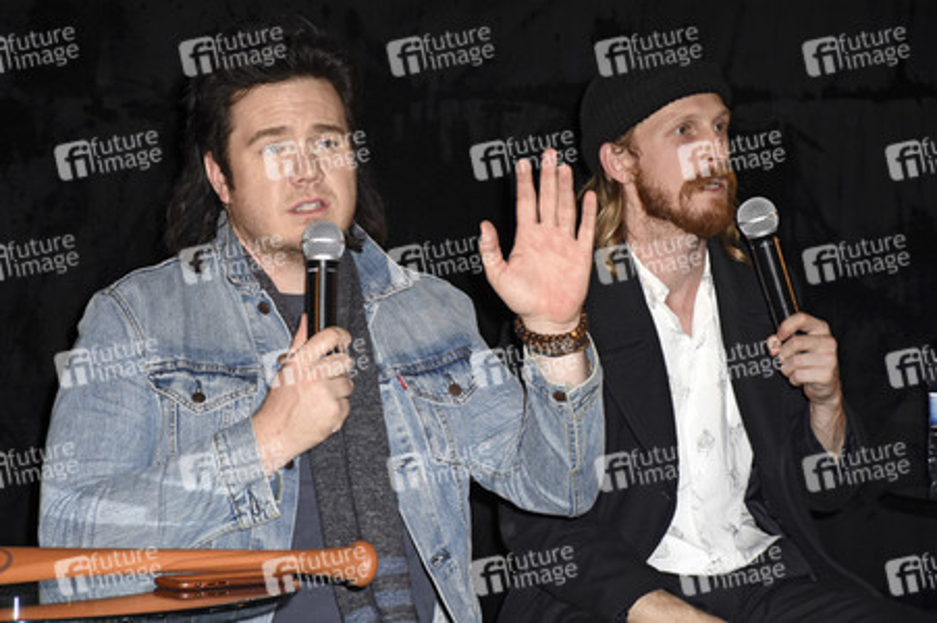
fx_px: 3121
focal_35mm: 120
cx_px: 468
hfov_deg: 17.1
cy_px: 312
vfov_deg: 11.4
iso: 640
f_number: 5.3
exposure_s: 1/160
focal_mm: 80
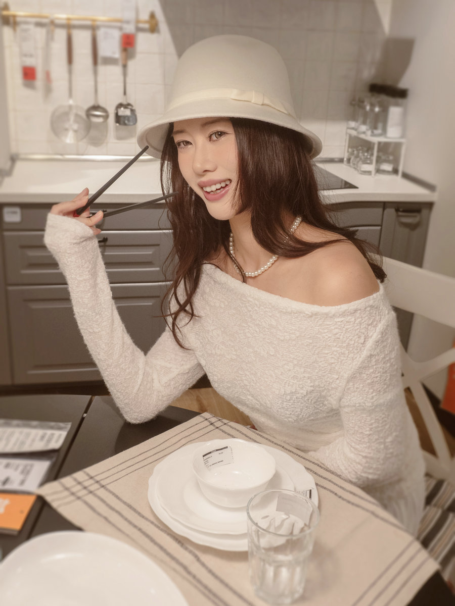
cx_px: 228
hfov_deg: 37.7
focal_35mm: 38
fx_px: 666
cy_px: 303
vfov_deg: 49.0
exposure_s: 1/100
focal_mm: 19
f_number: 5
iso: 1000
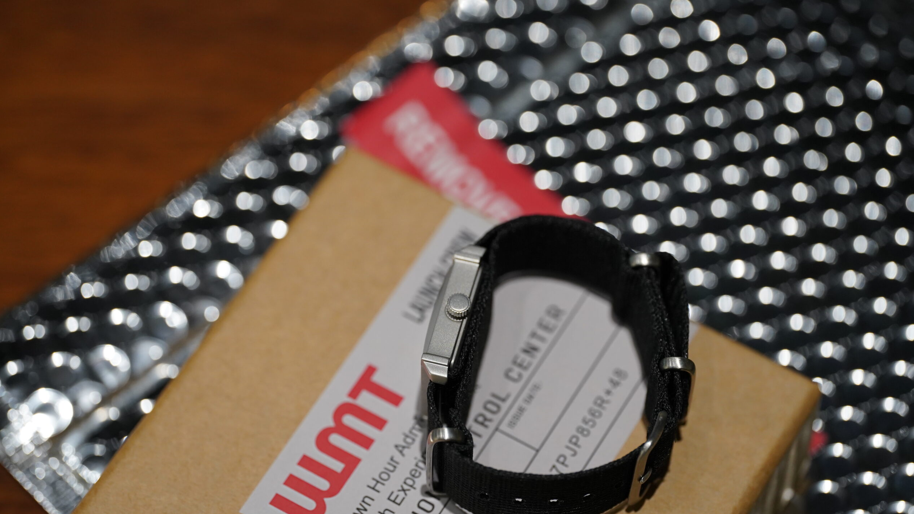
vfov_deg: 10.9
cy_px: 287
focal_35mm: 111
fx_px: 2690
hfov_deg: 19.3
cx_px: 456
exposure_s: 1/125
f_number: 3.5
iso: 2000
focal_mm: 105
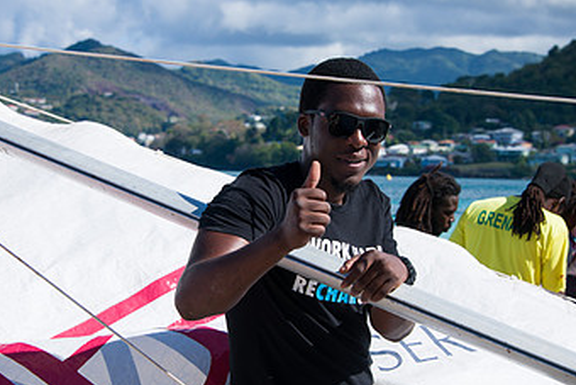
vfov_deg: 11.2
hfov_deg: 16.6
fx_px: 1969
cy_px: 206
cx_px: 241
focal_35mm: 123
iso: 64
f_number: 9
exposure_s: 1/320
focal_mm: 72
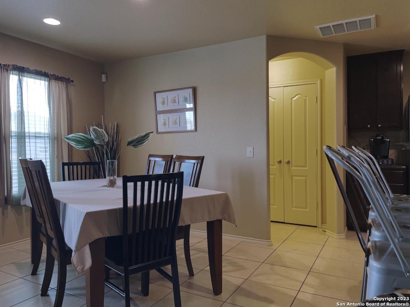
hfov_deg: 67.3
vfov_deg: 53.0
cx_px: 205
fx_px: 308
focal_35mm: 26
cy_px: 154
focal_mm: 4.2
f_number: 1.6
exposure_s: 1/60
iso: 160
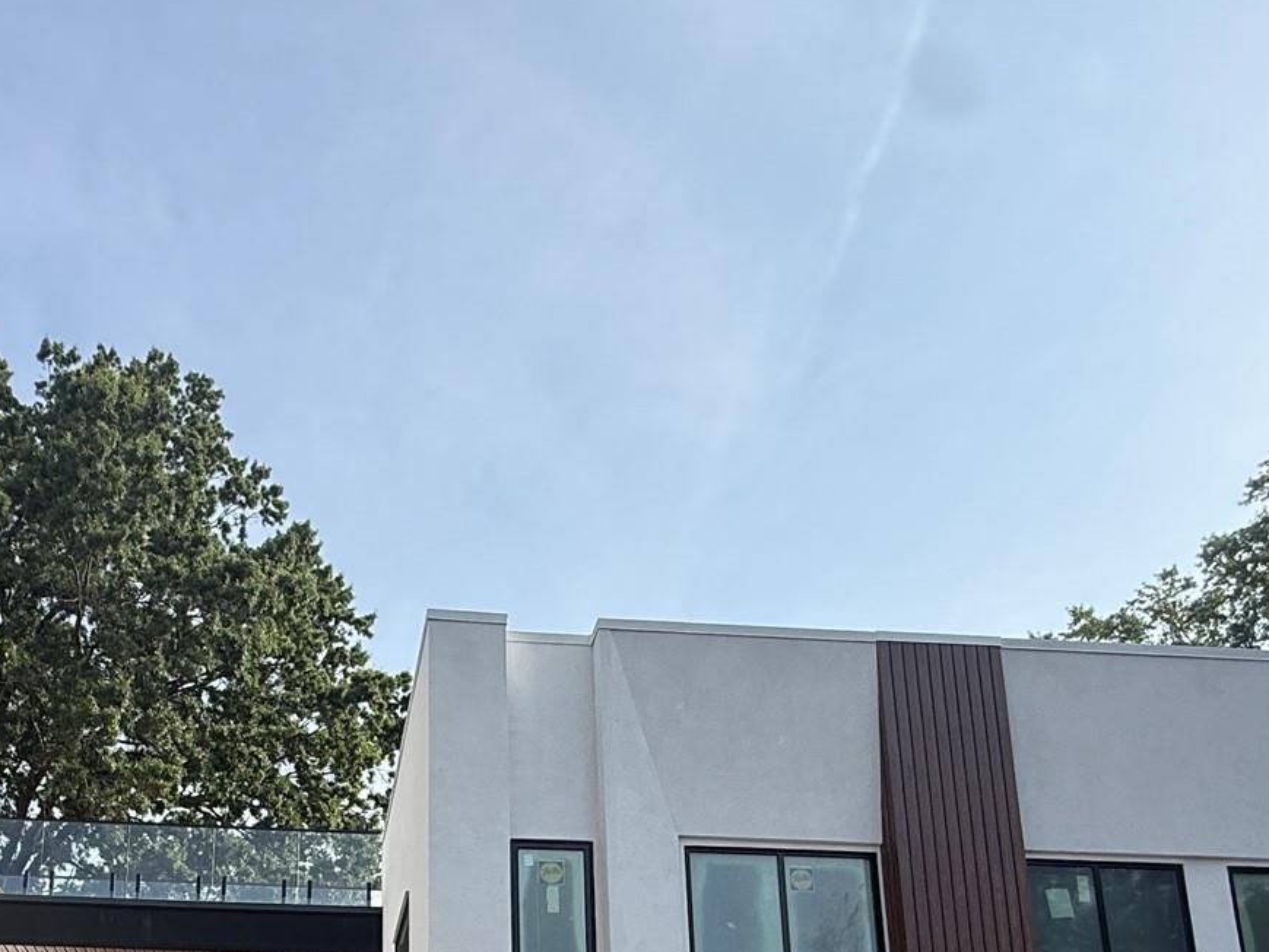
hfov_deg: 53.4
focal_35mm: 33
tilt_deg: +13.6
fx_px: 1210
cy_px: 1091
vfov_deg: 35.5
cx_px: 355
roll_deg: -0.9
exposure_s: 1/1431
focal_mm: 2.22
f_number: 2.2
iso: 64
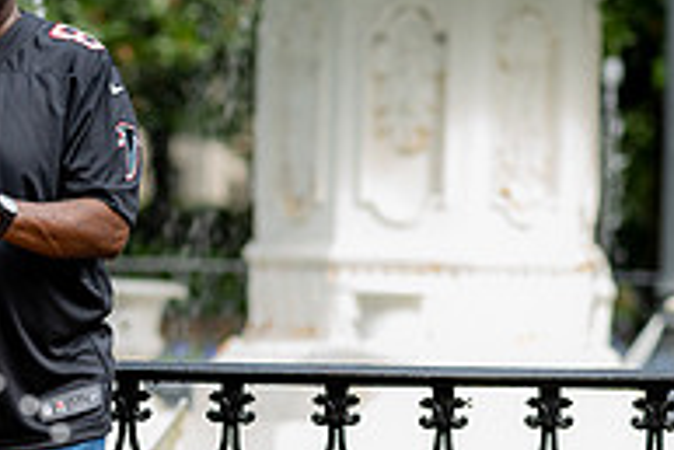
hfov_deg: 6.3
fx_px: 6089
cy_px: 361
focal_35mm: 325
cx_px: -168
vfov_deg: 4.2
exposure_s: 1/200
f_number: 2.8
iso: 64
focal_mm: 105
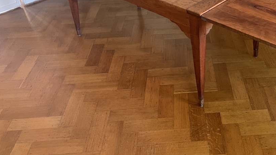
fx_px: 307
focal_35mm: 42
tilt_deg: -31.1
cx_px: 198
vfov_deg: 27.8
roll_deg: +1.5
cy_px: 31
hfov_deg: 47.0
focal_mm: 4.2
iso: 320
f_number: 1.6
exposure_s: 1/50
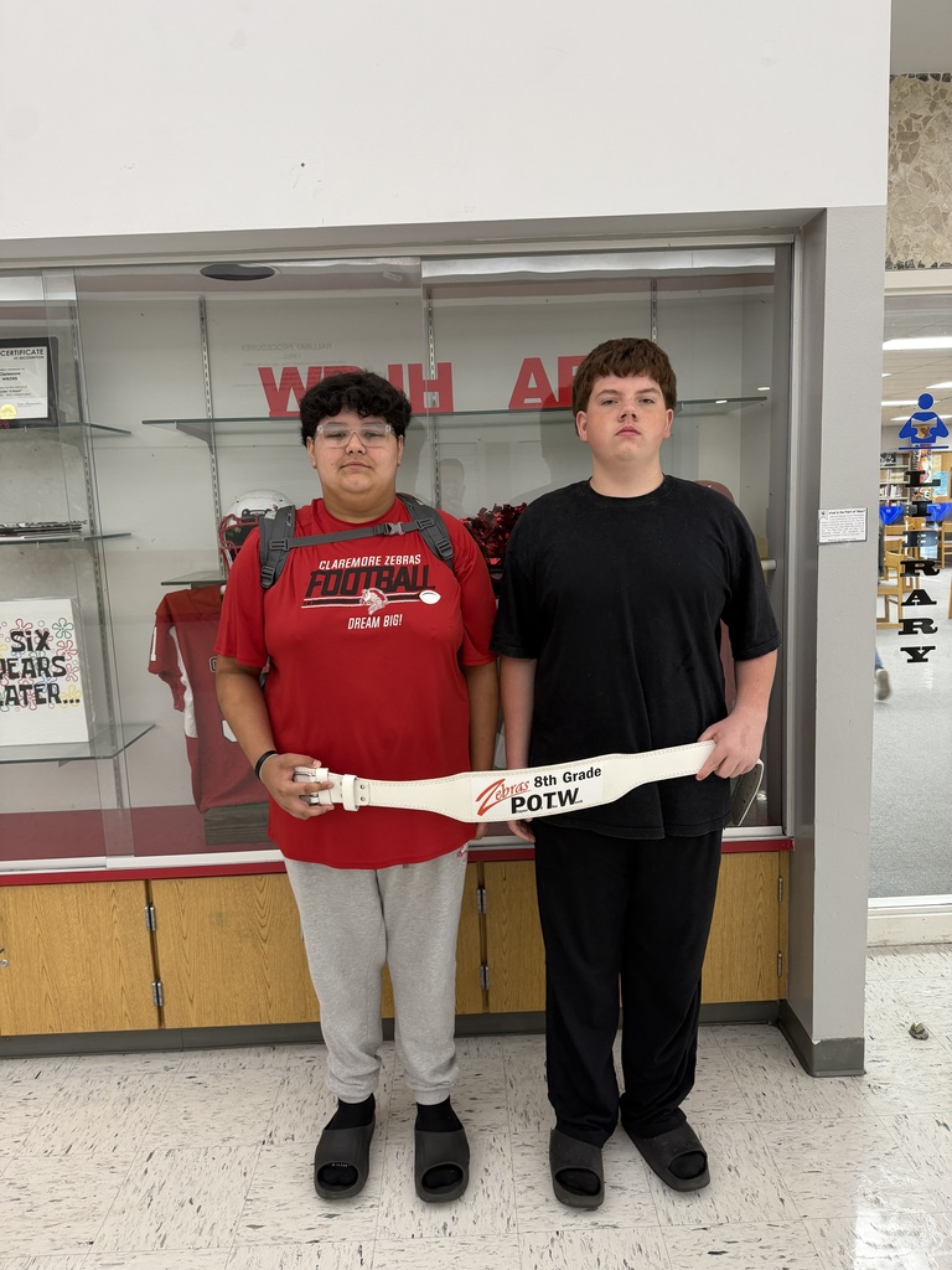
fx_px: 880
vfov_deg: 71.6
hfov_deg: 56.8
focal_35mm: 24
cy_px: 635
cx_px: 476
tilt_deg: -8.6
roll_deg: +1.8
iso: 160
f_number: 1.78
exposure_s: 1/60
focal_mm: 6.76
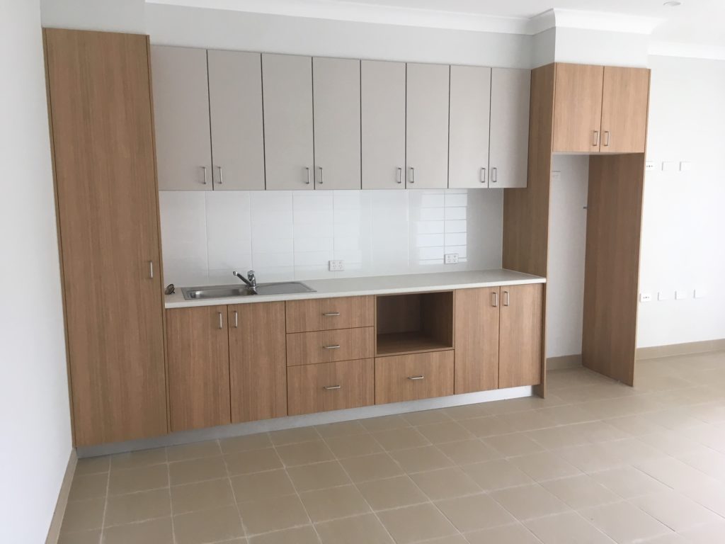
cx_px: 362
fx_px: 607
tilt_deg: -8.5
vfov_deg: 48.2
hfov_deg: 61.7
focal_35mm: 29
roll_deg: +1.1
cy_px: 272
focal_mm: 4.15
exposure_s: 1/33
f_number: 2.2
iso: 40
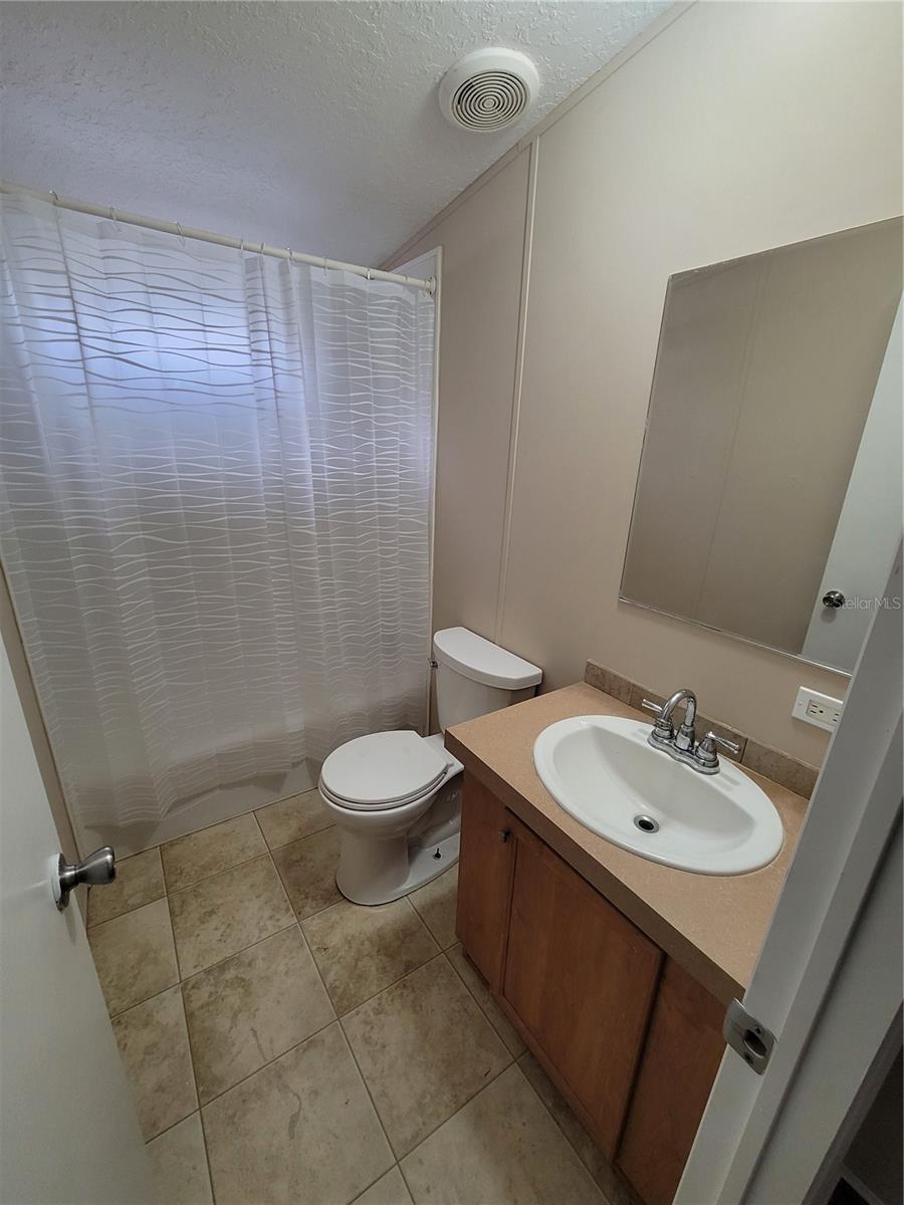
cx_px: 452
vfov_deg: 106.2
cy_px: 602
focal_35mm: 13
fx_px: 453
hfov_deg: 89.9
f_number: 2.2
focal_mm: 2.2
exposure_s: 1/60
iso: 320
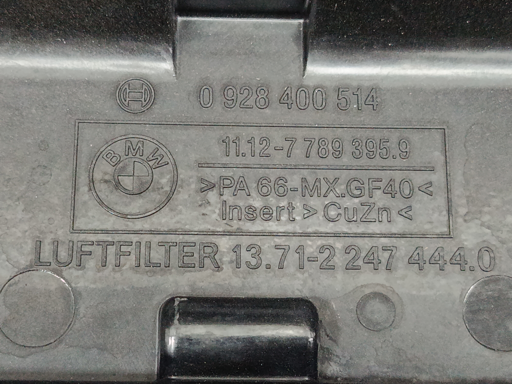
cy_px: 192
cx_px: 256
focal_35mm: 67
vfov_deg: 21.9
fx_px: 991
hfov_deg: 29.0
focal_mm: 5.24
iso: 2343
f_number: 1.7
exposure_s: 1/25
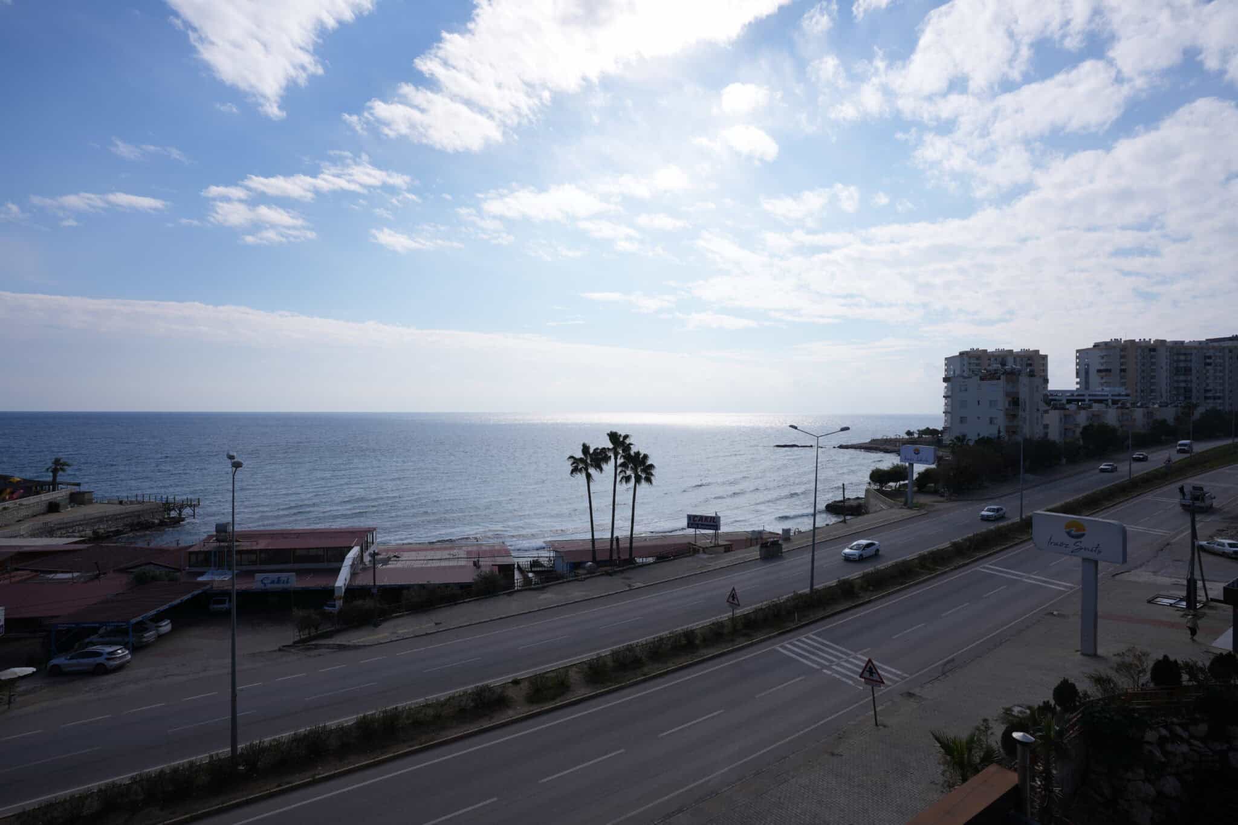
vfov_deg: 70.4
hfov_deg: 93.3
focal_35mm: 17
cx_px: 619
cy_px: 412
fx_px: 585
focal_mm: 17
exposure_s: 1/640
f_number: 8
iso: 100
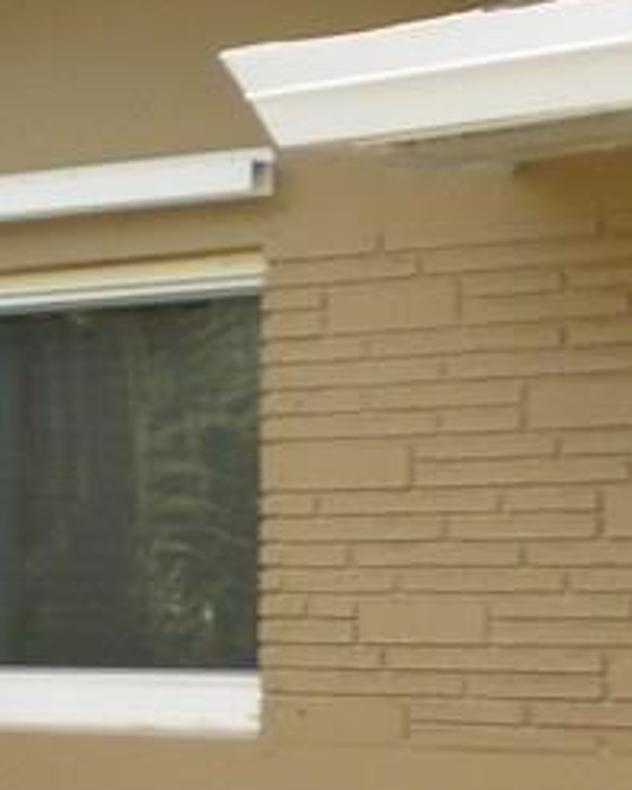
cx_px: 513
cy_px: 684
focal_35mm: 146
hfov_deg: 10.5
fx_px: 3412
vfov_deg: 13.1
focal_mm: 6.3
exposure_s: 1/200
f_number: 3.1
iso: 64
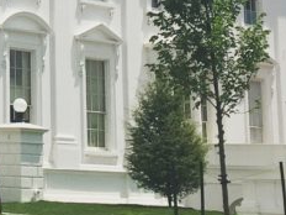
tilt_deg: +13.3
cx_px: -143
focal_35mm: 150
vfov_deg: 9.5
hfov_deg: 12.5
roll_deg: +0.2
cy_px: -140
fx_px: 1239
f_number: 2.2
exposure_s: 1/4405
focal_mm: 4.15
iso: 32
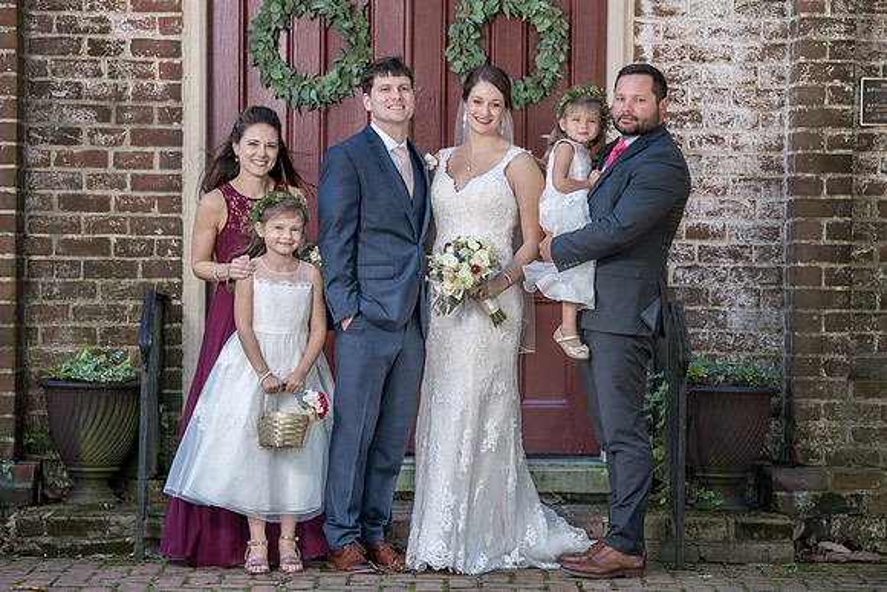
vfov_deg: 9.3
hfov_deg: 13.8
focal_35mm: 148
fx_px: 3652
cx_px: 441
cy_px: 305
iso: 400
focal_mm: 136
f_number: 4.5
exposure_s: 1/200
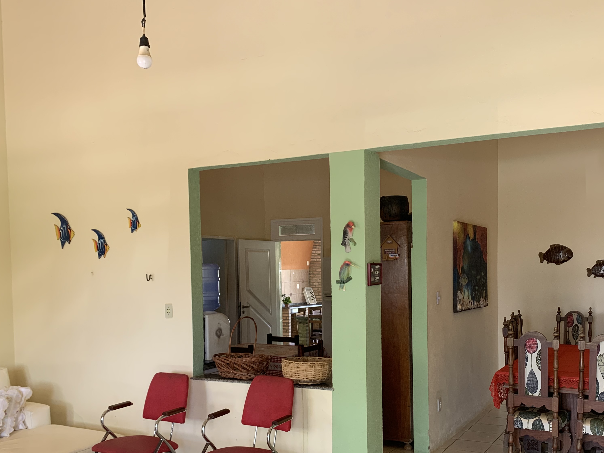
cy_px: 304
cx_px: 349
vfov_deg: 40.2
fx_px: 611
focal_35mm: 35
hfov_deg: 52.4
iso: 64
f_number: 1.8
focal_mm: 4.25
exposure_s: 1/121
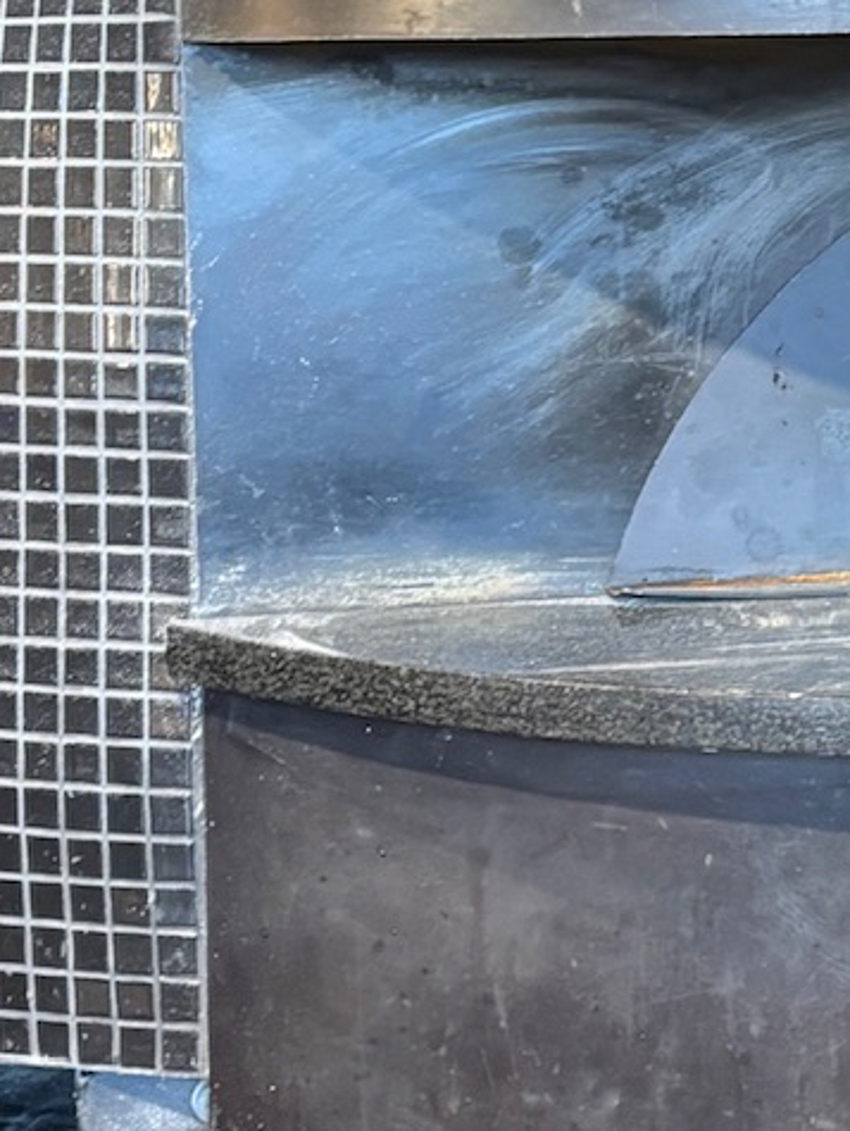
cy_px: 229
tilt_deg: -1.5
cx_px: 957
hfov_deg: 13.0
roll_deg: +0.6
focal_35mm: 112
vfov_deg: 17.4
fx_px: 3662
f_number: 1.6
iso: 500
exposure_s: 1/33
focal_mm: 5.96
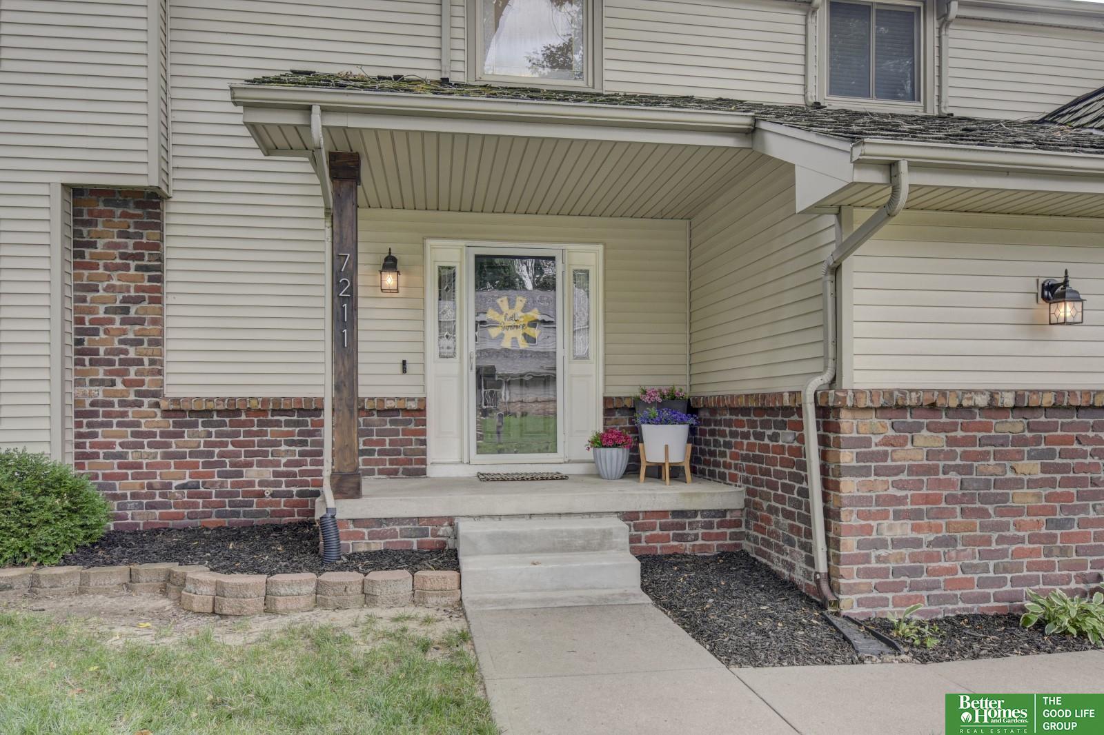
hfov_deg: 73.8
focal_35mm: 24
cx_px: 552
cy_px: 368
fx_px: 736
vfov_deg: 53.1
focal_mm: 16
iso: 400
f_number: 8
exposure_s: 1/50
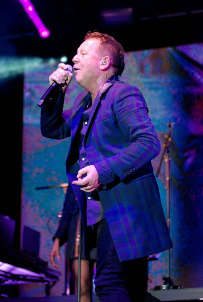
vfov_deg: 17.0
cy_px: 151
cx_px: 102
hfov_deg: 11.5
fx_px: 1012
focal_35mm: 120
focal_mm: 80
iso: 1600
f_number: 2.8
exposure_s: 1/400
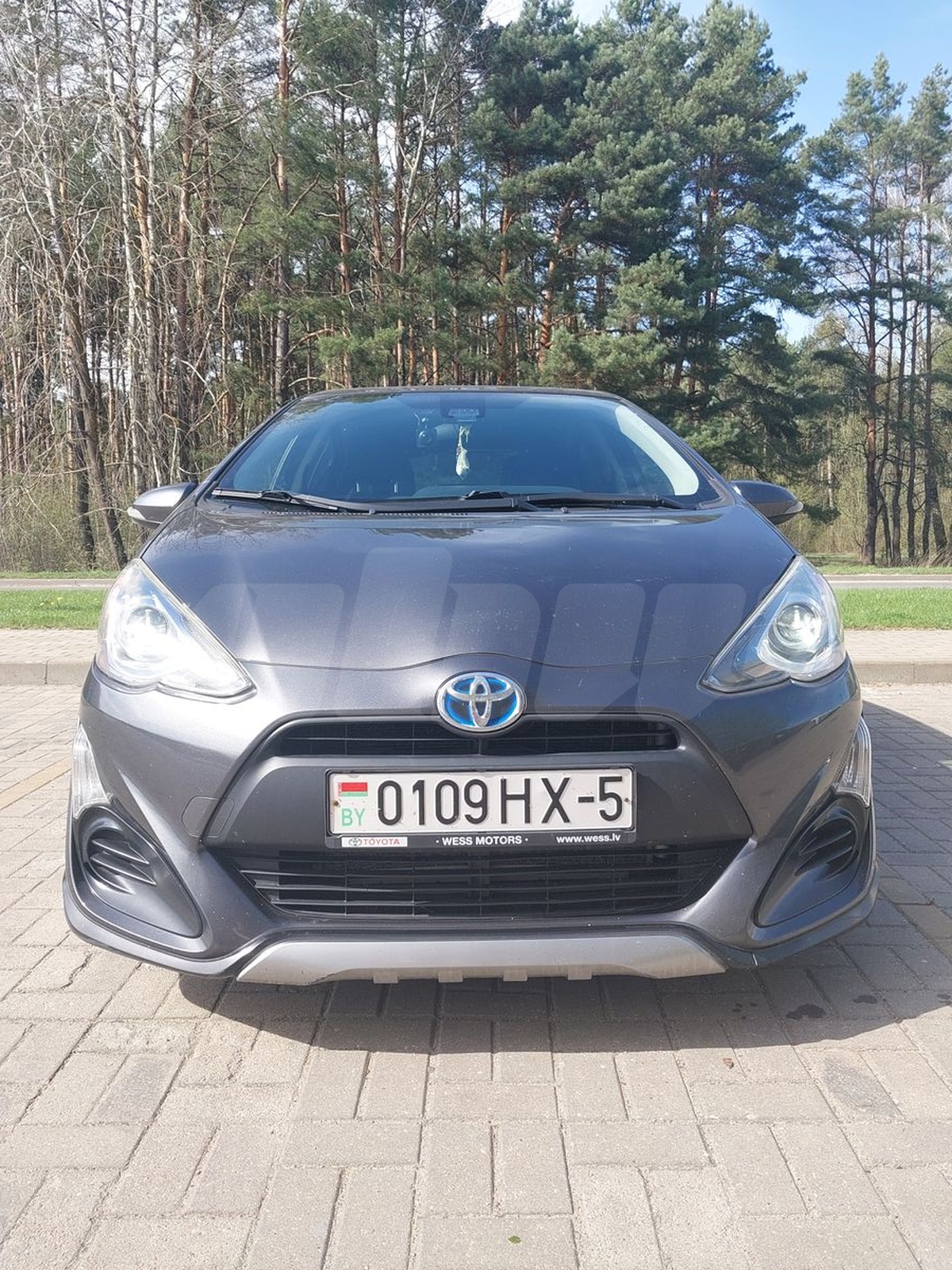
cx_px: 476
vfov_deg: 60.0
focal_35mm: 30
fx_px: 1100
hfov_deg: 46.8
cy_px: 635
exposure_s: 1/250
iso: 20
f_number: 1.8
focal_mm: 4.6
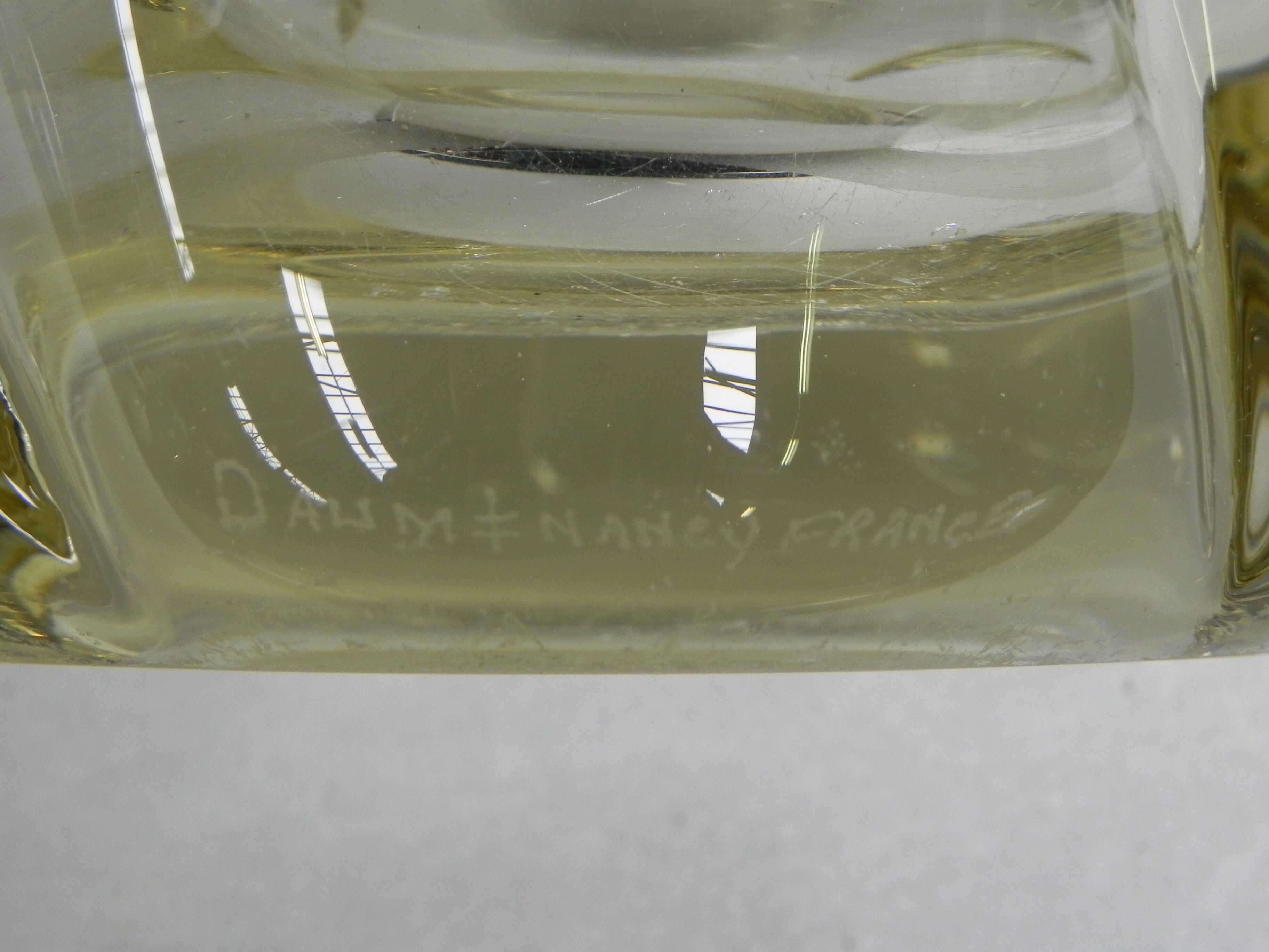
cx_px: 634
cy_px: 476
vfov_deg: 12.7
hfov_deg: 16.8
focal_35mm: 117
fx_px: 4289
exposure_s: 1/30
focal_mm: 20.8
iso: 222
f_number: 4
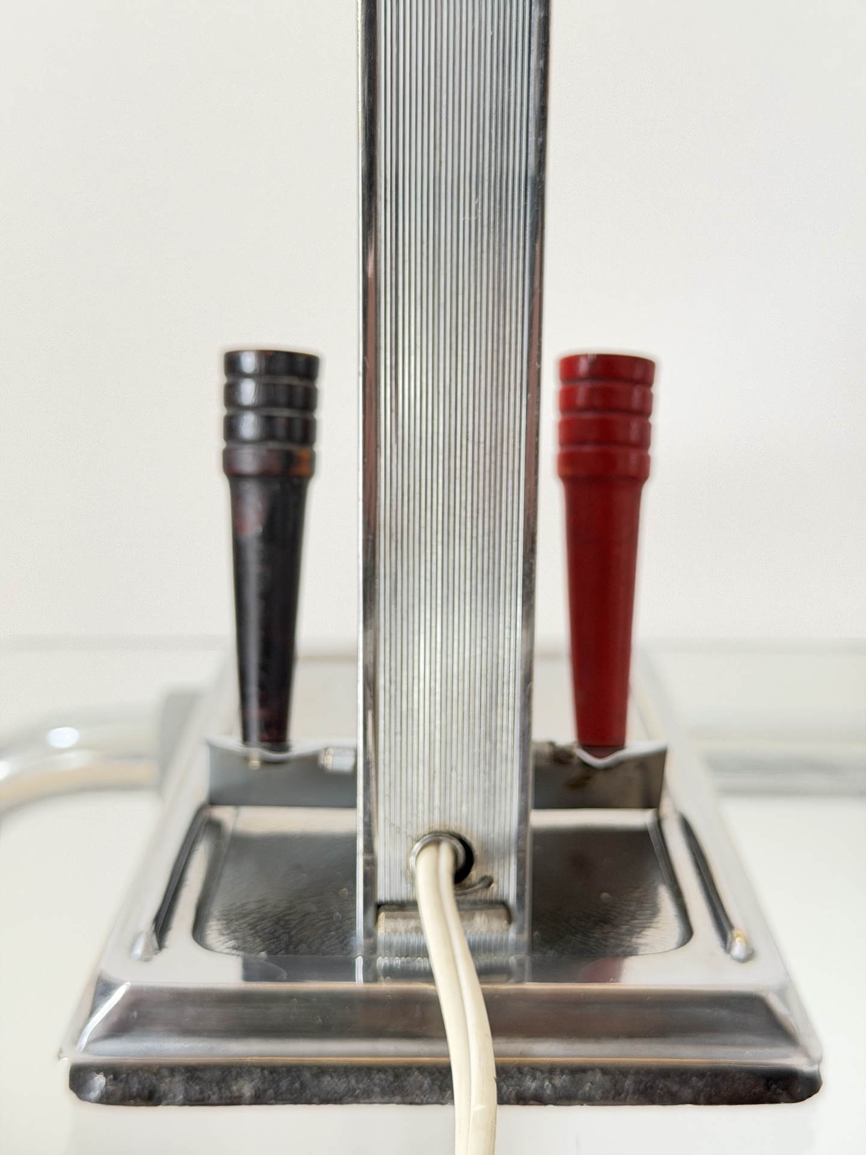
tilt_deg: -13.8
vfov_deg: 39.7
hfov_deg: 30.3
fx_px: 1601
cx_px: 433
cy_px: 578
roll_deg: -0.8
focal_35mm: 48
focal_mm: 6.76
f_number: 1.78
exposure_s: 1/40
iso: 500
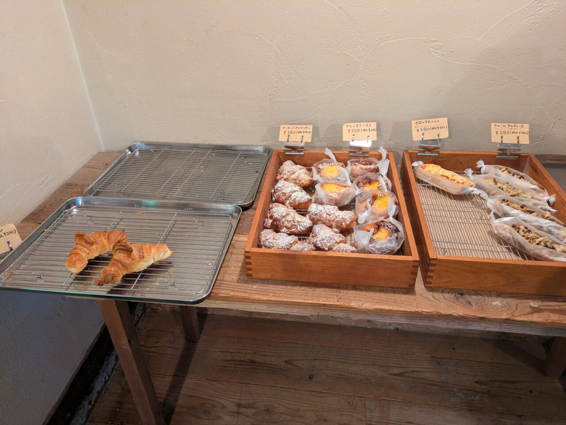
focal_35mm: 25
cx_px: 283
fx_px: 409
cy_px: 212
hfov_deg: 69.4
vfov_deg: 54.9
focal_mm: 5.43
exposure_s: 1/50
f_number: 1.89
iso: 377
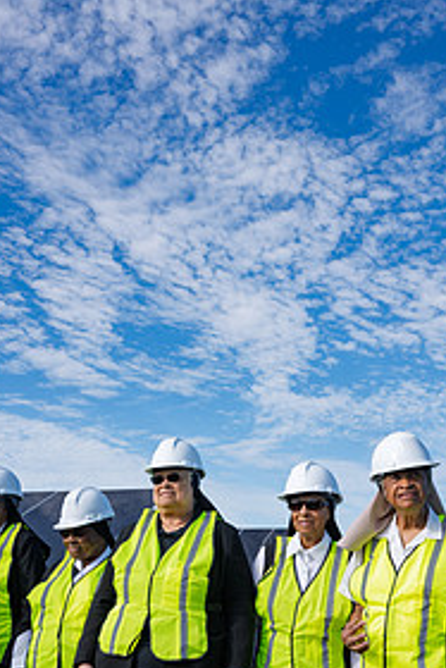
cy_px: 475
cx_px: 229
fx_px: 835
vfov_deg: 42.6
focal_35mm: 45
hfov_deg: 29.9
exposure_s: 1/500
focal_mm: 28
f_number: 8
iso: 200
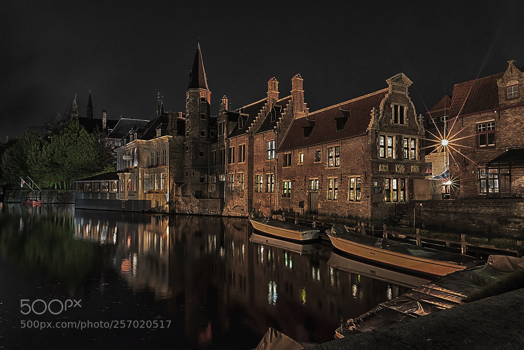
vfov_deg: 62.0
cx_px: 262
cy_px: 175
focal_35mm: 20
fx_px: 291
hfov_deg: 84.0
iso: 1600
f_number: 16
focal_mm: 20
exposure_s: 6
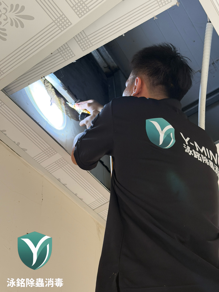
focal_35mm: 48
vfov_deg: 39.7
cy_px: 146
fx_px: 405
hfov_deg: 30.3
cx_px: 110
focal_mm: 6.76
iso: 320
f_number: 1.78
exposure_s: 1/32
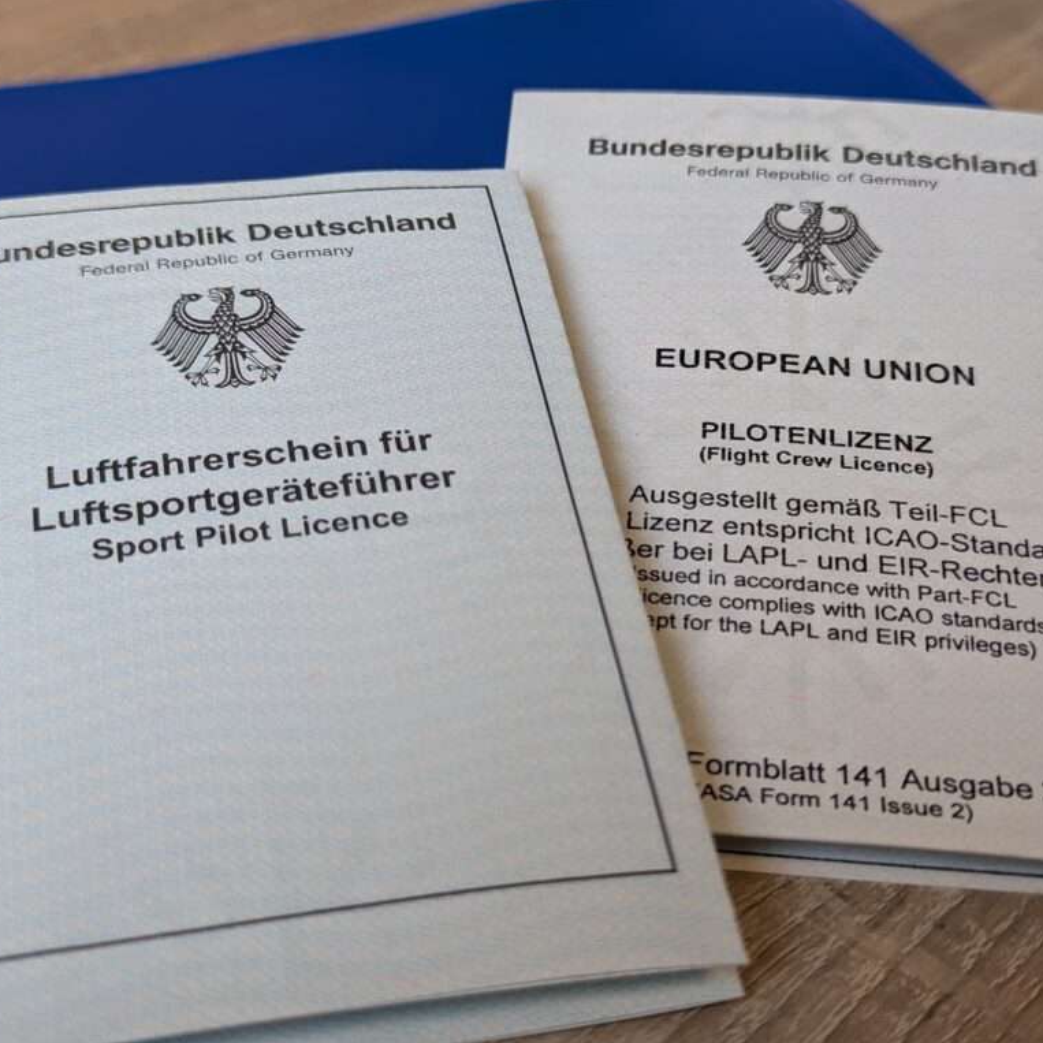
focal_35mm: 57
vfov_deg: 30.0
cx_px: 504
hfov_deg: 30.0
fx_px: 1943
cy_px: 523
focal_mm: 6.81
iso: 97
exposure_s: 1/50
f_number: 1.85
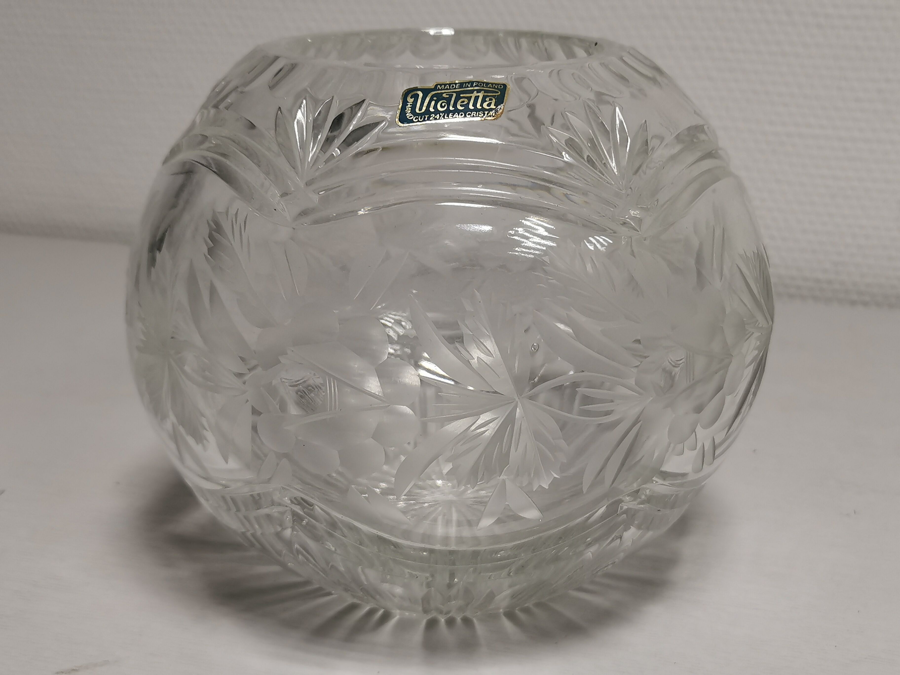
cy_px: 338
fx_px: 1196
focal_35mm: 46
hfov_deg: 41.2
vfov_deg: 31.5
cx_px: 450
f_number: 1.8
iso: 125
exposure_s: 1/100
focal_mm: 5.58
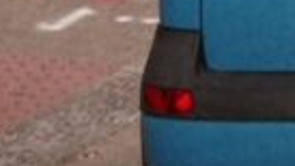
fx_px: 2104
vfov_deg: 4.2
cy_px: -444
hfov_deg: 7.0
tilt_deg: -6.6
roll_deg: +1.9
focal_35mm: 269
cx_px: 967
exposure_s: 1/596
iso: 50
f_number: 2.4
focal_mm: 4.12
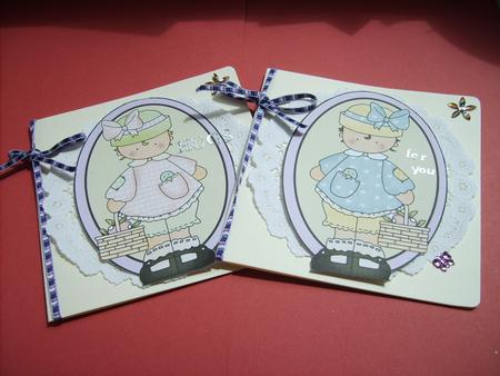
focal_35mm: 35
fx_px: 506
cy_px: 188
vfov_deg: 40.7
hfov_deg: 52.6
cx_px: 250
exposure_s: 1/180
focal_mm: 5.8
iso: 50
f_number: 7.1
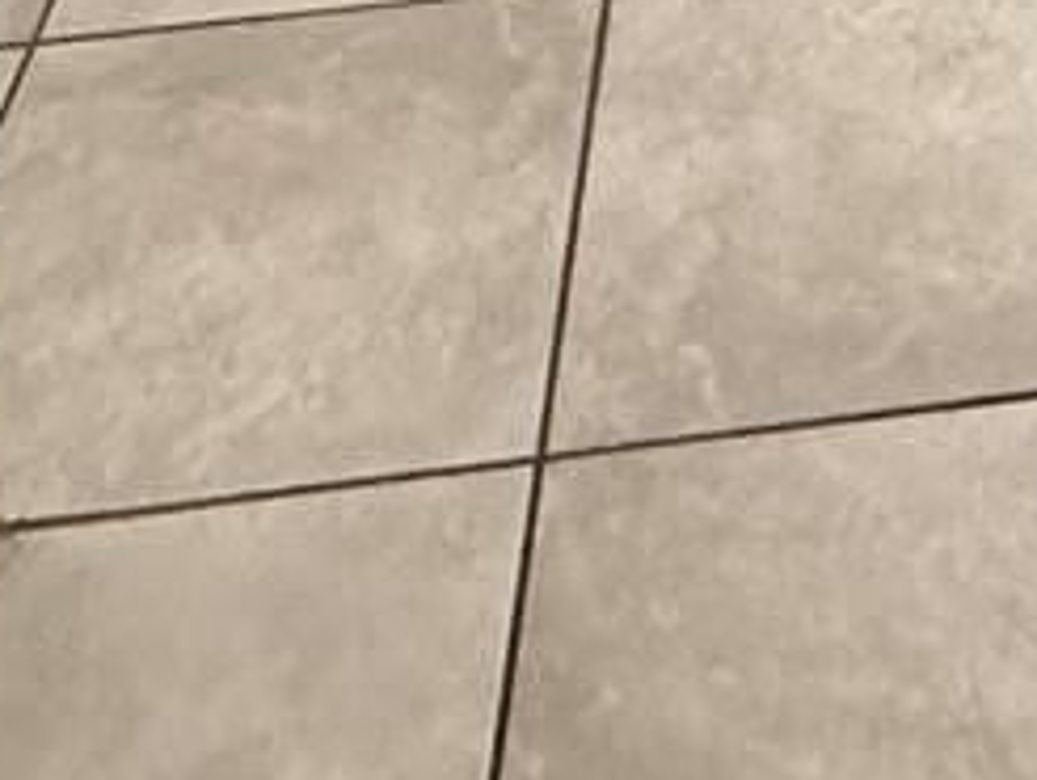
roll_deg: +1.2
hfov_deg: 20.0
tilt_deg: -7.5
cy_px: -1543
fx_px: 2729
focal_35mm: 91
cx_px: 1286
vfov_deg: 10.9
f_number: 2.2
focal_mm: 2.22
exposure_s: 1/60
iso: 250
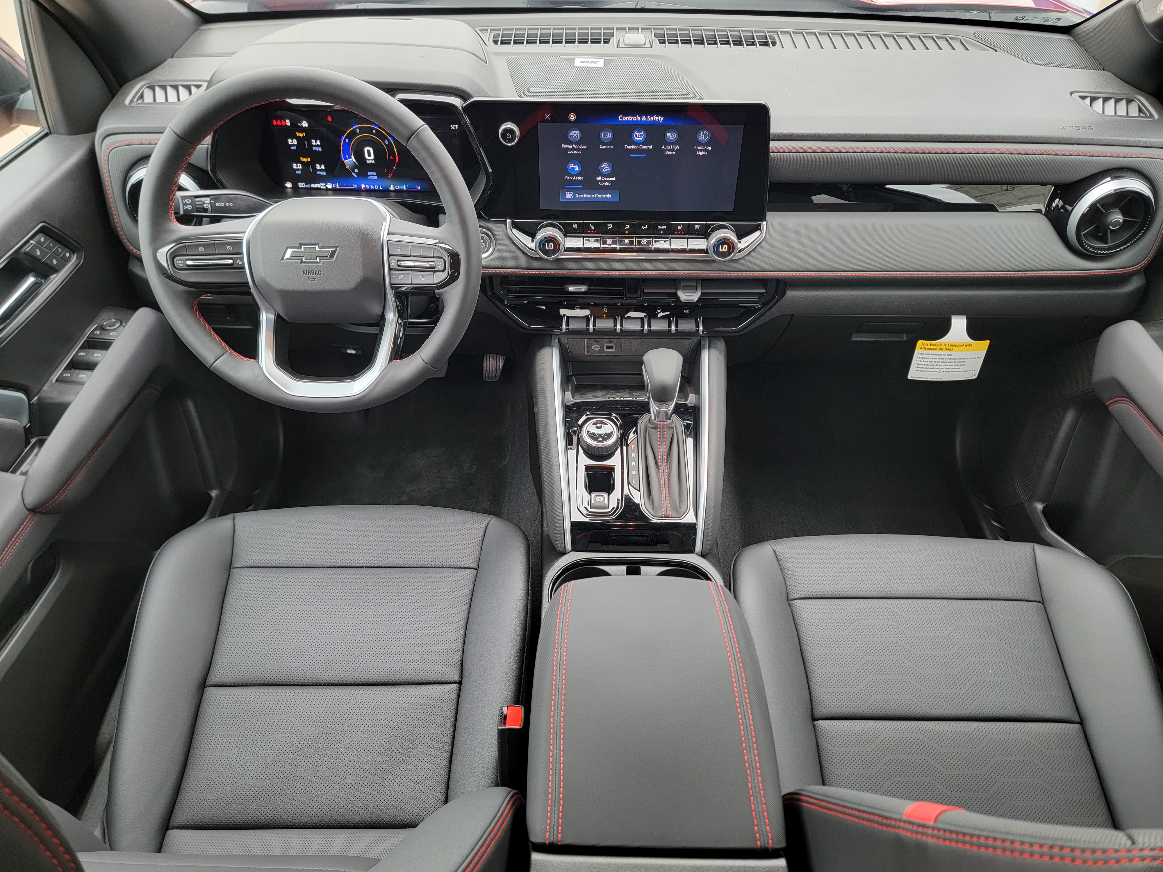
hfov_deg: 71.6
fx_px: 806
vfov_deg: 56.8
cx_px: 582
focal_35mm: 24
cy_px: 436
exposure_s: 1/120
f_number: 1.8
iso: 100
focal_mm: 6.7
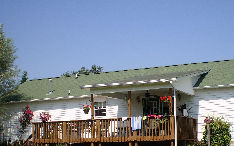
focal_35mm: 60
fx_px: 383
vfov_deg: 21.3
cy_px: 120
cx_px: 152
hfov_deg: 33.8
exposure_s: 1/800
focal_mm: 6.3
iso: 64
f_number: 4.6
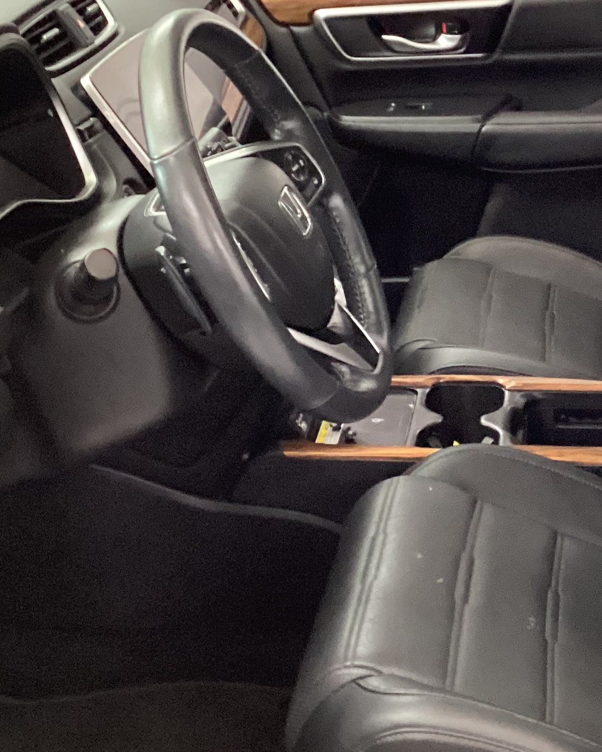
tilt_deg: -23.3
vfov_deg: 26.4
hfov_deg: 21.0
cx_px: 466
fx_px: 1604
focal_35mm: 72
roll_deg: +0.0
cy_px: 339
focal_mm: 3.3
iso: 500
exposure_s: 1/30
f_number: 2.4
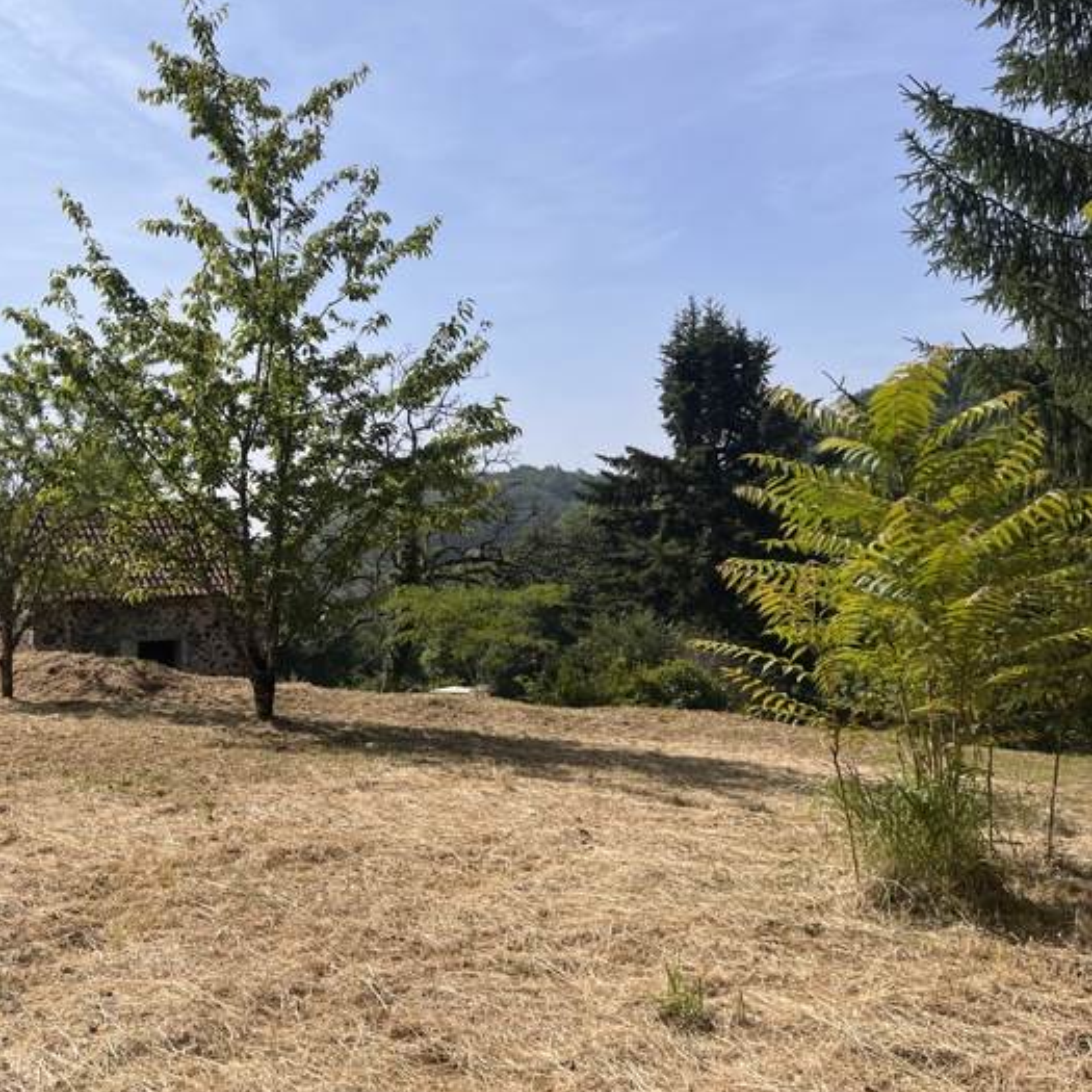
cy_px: 485
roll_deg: +1.7
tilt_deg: +6.1
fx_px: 1249
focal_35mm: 35
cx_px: 262
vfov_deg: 47.1
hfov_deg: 45.4
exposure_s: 1/4651
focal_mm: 5.1
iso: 50
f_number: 1.6
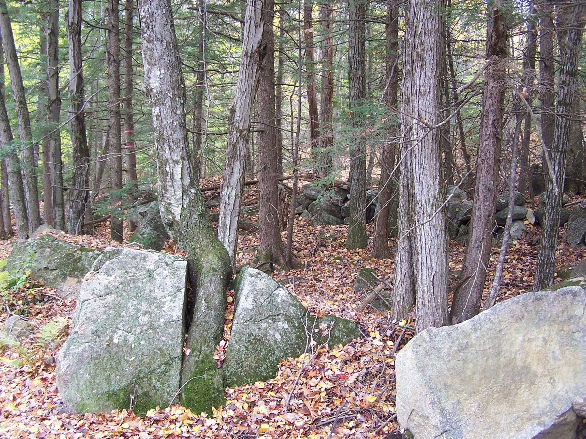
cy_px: 220
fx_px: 643
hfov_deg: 49.0
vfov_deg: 37.7
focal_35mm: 38
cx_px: 293
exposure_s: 1/30
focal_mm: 6.3
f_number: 2.8
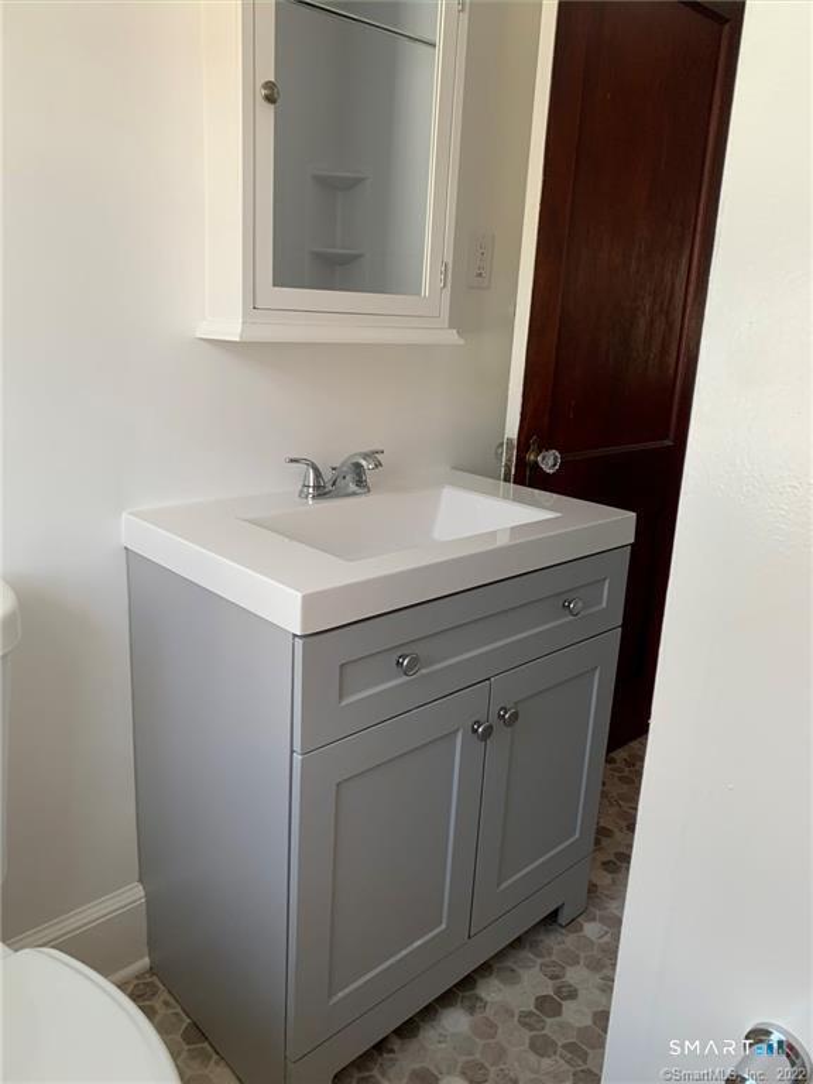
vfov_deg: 67.3
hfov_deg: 53.1
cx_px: 406
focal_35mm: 26
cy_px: 542
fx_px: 814
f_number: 1.8
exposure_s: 1/121
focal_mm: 4.25
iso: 80
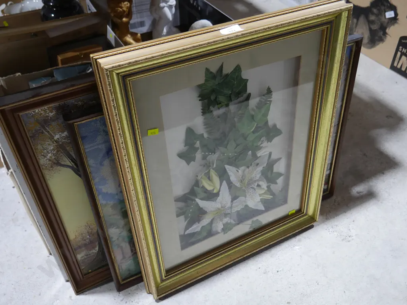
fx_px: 400
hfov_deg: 53.9
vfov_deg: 41.8
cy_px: 152
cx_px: 204
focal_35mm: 34
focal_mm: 17
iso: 500
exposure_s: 1/60
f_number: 4
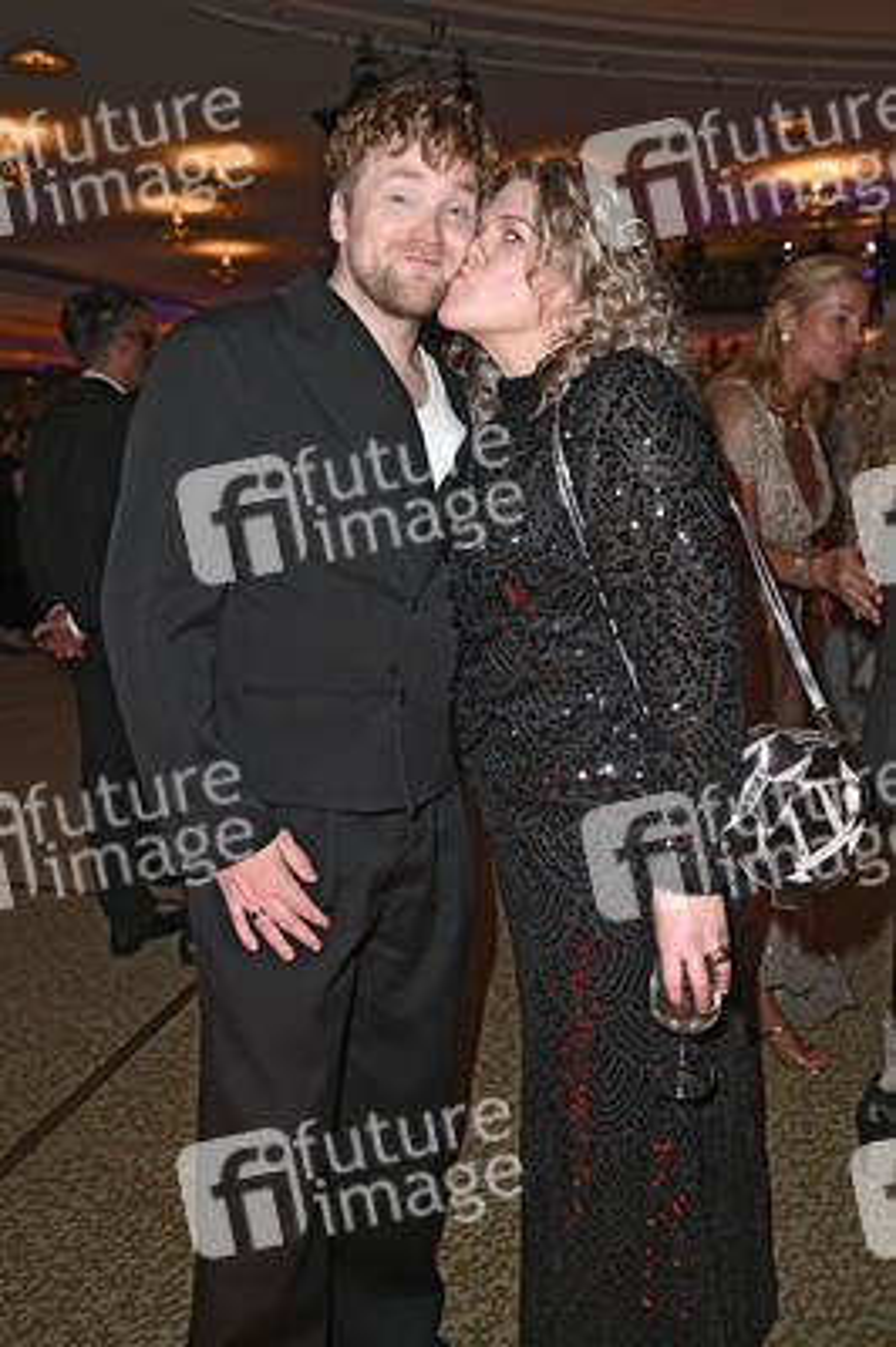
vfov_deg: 63.7
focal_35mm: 29
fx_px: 1084
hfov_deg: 44.9
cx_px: 448
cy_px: 674
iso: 1600
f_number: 4
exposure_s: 1/100
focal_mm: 29
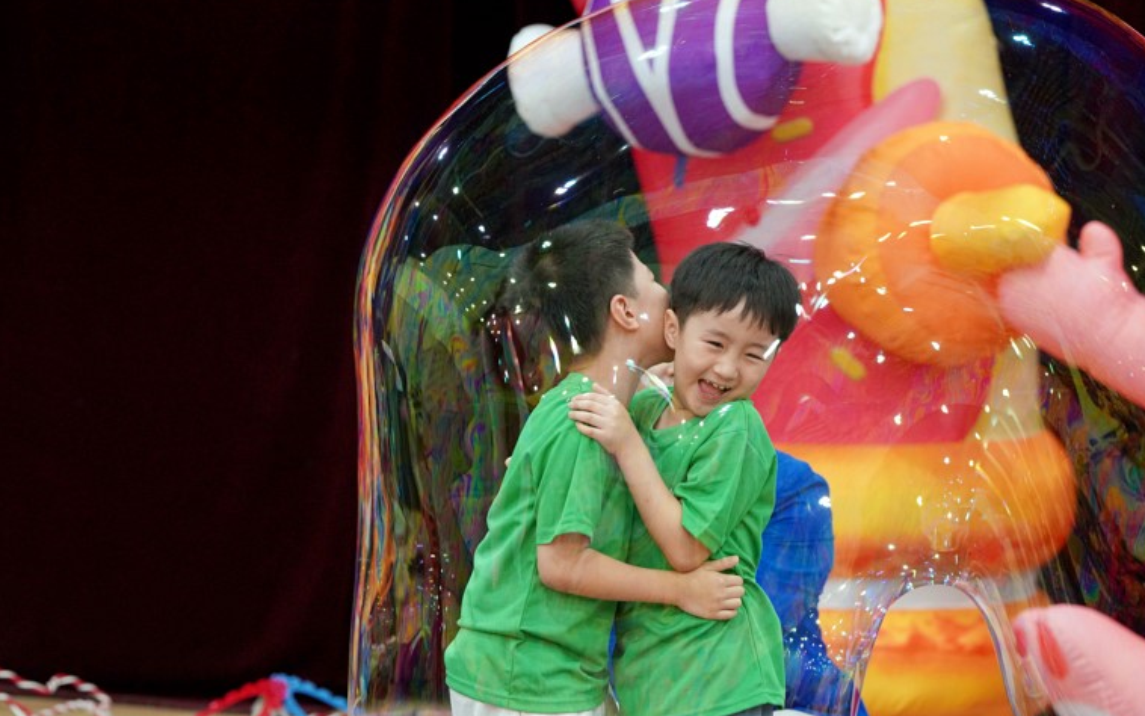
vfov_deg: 7.9
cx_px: 556
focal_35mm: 167
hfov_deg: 12.5
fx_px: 5212
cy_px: 432
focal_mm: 138
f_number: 4
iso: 3200
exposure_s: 1/160
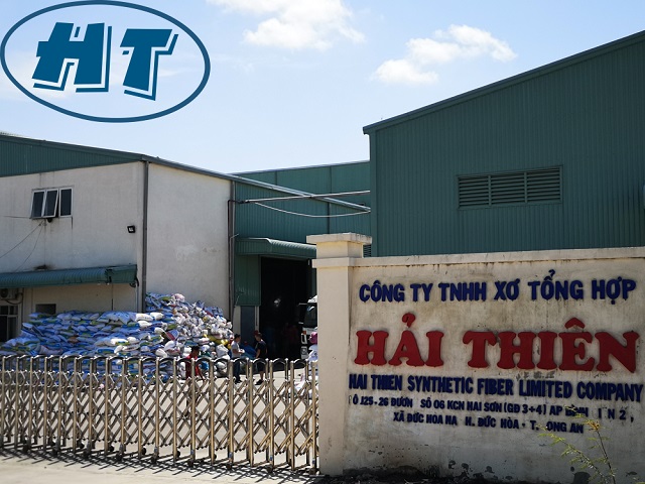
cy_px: 242
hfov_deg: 42.1
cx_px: 322
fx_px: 838
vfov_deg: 32.2
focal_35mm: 45
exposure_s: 1/3344
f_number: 4
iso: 50
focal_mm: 3.95
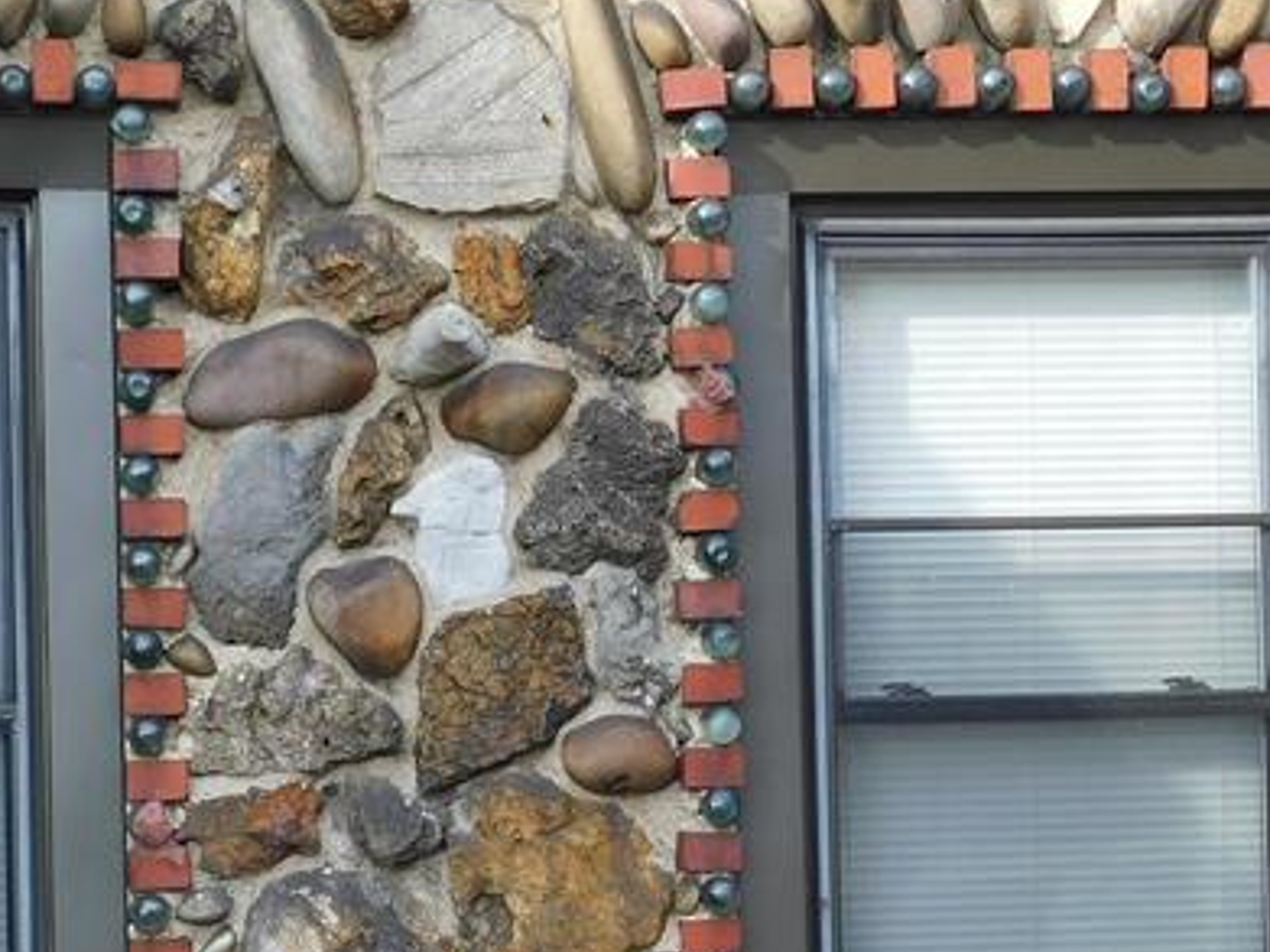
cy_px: 738
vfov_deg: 12.5
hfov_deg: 16.7
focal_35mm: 118
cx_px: 598
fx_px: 4328
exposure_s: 1/125
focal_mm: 8
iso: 125
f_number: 3.7
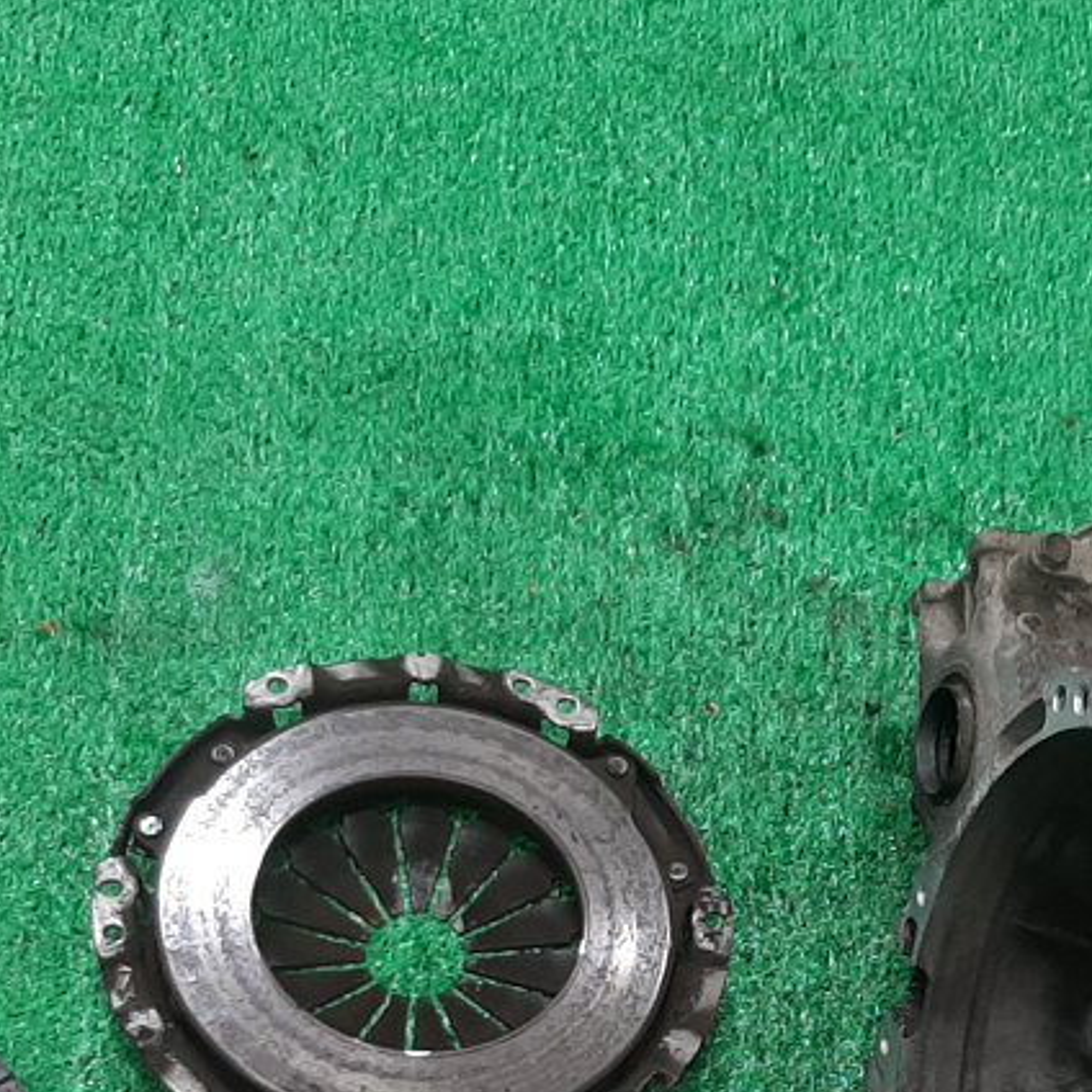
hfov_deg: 22.0
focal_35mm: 78
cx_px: 811
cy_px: 1123
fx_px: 2784
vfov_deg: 21.3
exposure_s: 1/50
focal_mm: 3.93
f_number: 1.7
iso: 90
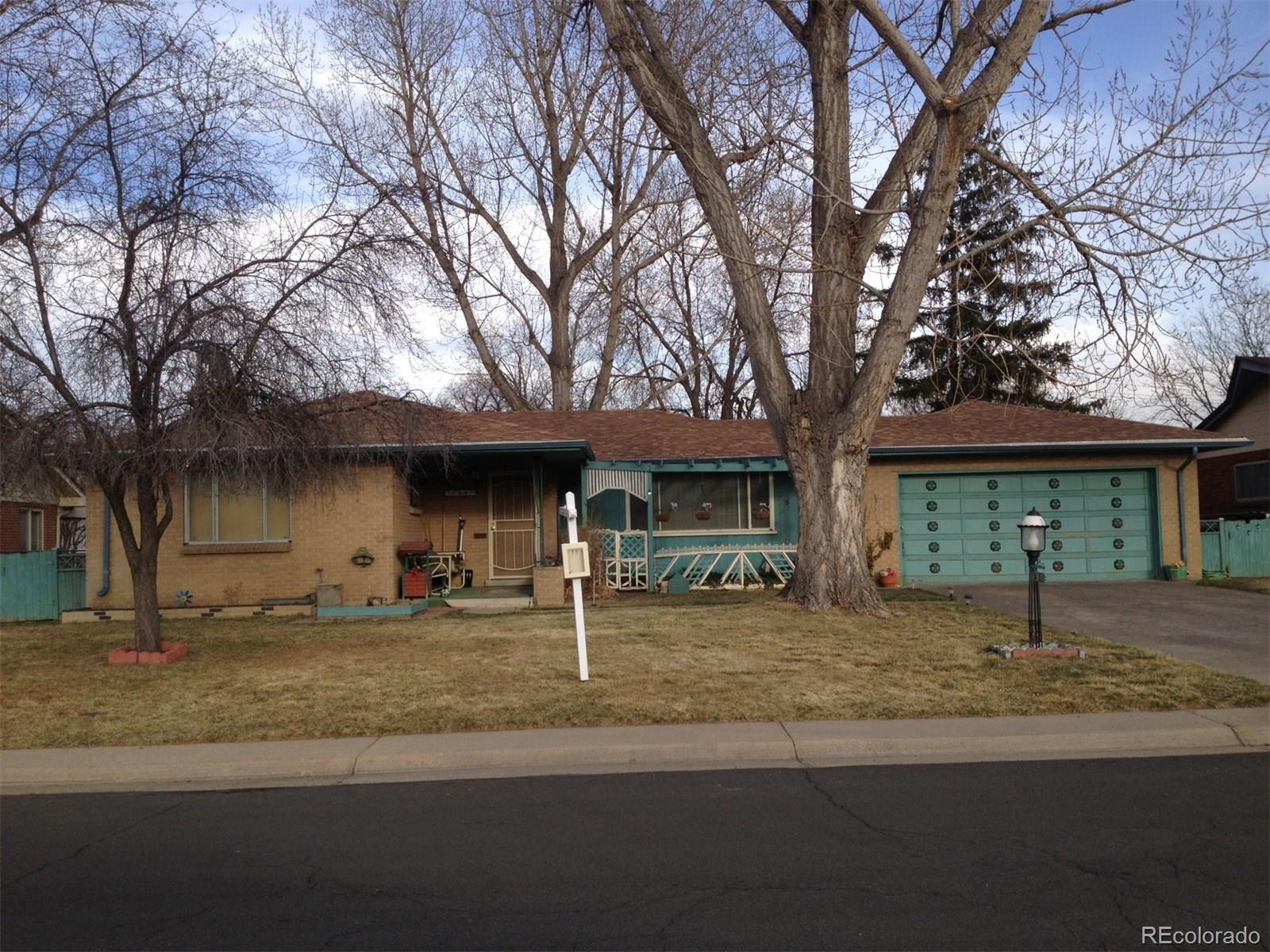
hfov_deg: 52.6
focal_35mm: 35
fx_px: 1284
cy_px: 476
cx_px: 635
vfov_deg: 40.7
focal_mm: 4.28
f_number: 2.4
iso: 50
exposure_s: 1/726
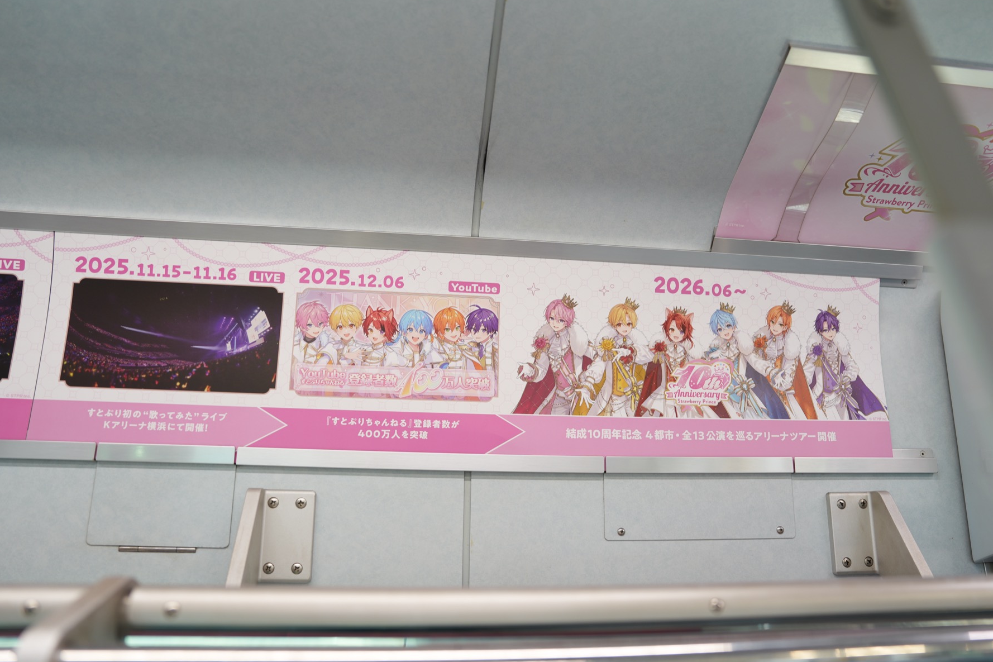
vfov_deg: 47.9
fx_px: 745
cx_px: 540
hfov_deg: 67.3
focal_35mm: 27
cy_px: 338
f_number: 2.8
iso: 100
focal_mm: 24
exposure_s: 1/30
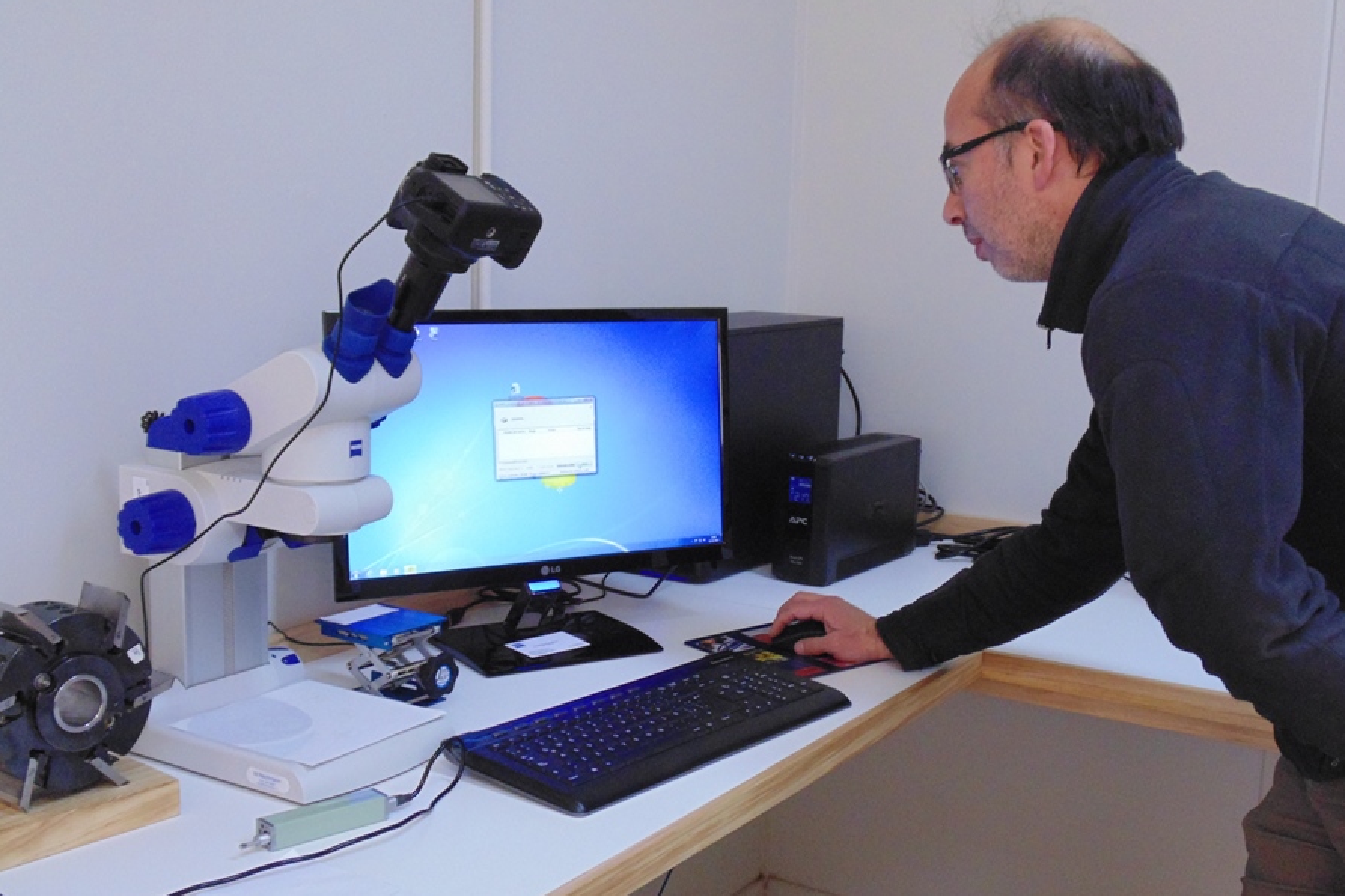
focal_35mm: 43
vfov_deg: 31.2
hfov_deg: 45.4
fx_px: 1606
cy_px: 492
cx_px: 672
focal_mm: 7.4
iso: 500
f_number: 3.6
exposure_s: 1/40
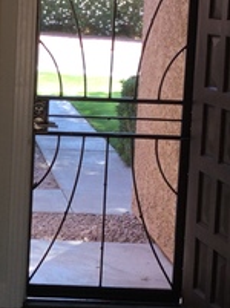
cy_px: 82
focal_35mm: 103
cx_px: 3
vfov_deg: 19.0
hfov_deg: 14.1
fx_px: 915
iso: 32
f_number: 2.4
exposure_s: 1/60
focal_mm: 3.3
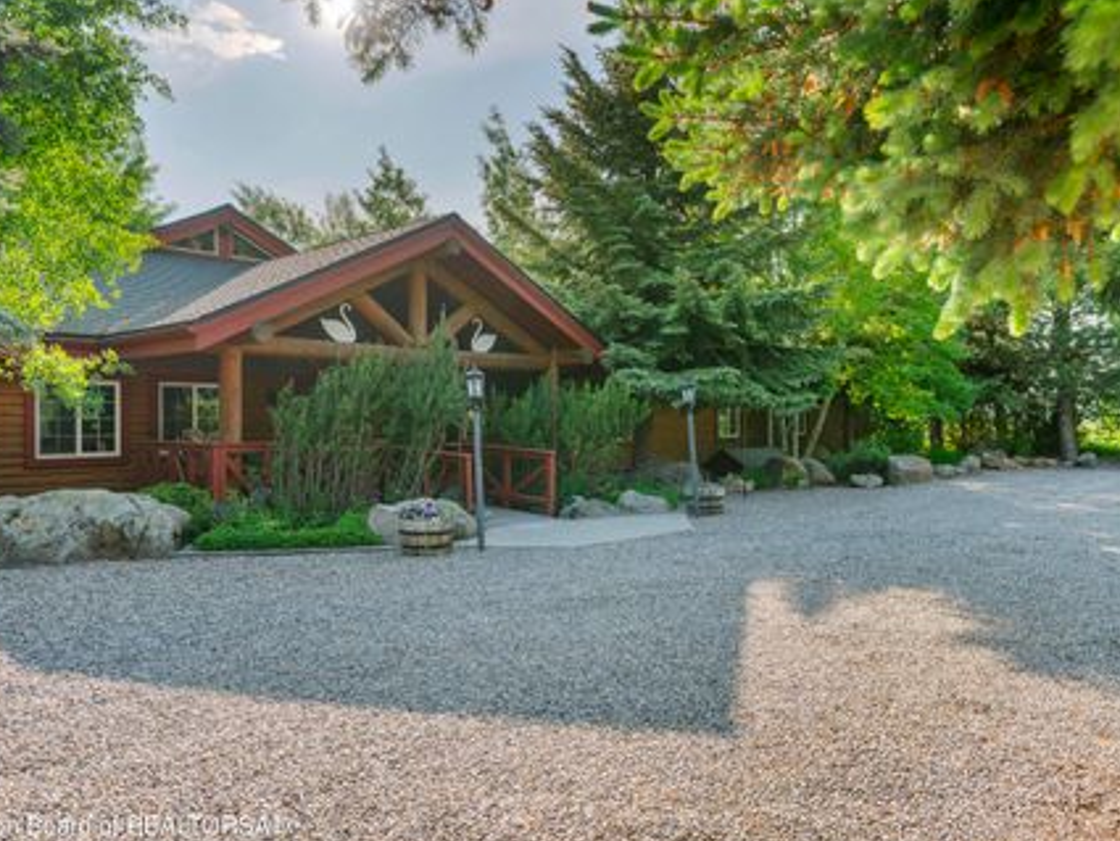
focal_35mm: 26
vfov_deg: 53.1
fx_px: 841
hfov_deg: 67.3
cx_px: 535
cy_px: 426
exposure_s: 1/640
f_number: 5
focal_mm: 23
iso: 250
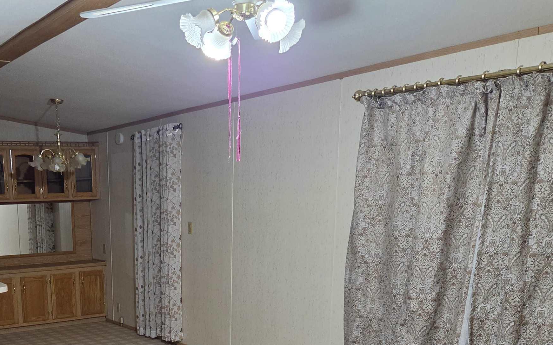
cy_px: 344
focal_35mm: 43
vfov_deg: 28.1
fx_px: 648
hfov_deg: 44.6
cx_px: 136
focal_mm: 5.4
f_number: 1.8
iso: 640
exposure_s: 1/120
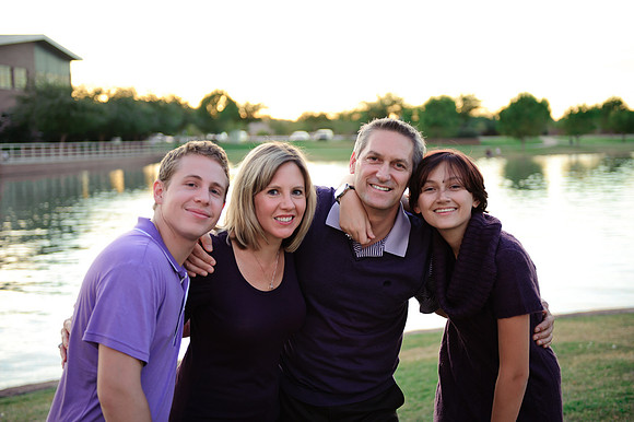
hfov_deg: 39.6
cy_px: 211
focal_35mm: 50
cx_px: 317
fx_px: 880
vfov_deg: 27.0
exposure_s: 1/100
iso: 400
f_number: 2.8
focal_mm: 50
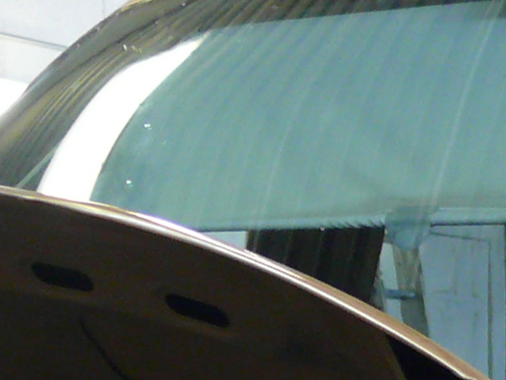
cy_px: 841
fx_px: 2895
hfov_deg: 9.9
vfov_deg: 7.1
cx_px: 481
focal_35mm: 198
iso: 200
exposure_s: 1/30
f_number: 2.8
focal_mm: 7.4
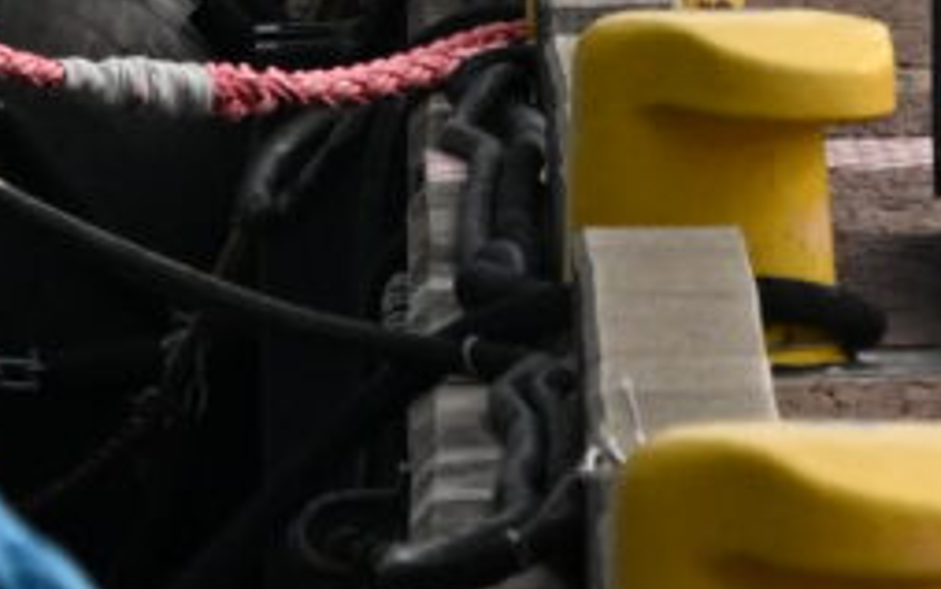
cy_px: -1852
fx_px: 31583
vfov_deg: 1.1
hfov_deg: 1.7
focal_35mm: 1231
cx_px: -332
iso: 400
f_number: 4
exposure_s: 1/4000
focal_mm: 120
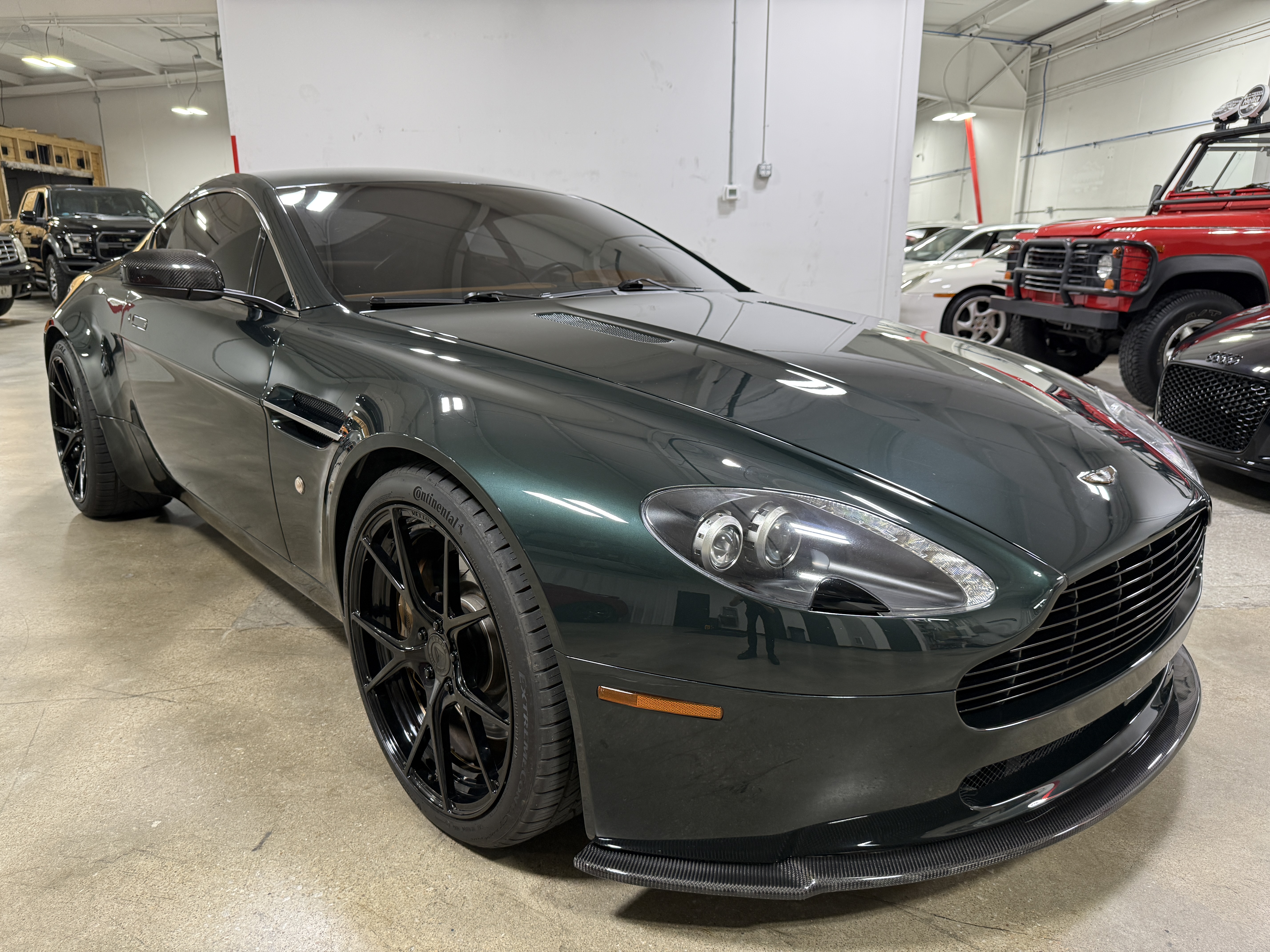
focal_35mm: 24
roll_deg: +0.3
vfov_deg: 56.8
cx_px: 635
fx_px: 881
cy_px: 476
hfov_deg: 71.6
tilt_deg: -14.3
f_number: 1.78
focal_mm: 6.76
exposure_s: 1/120
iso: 160
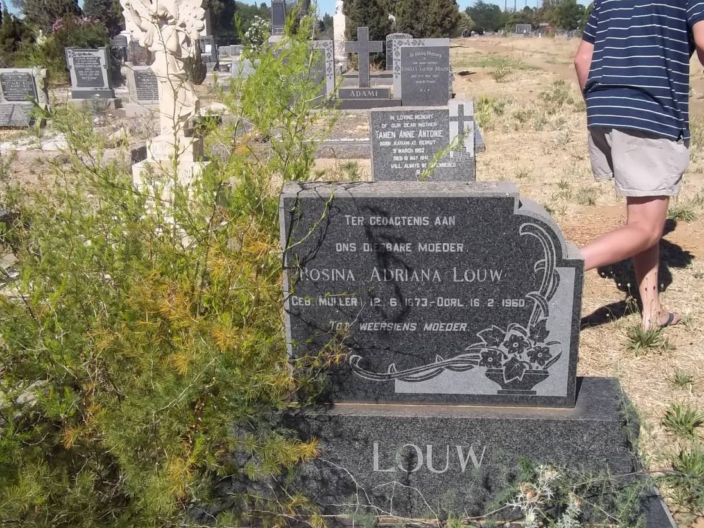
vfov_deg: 40.7
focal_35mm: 35
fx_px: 712
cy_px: 263
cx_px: 377
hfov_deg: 52.6
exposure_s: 1/500
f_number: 5.5
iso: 80
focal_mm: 5.7
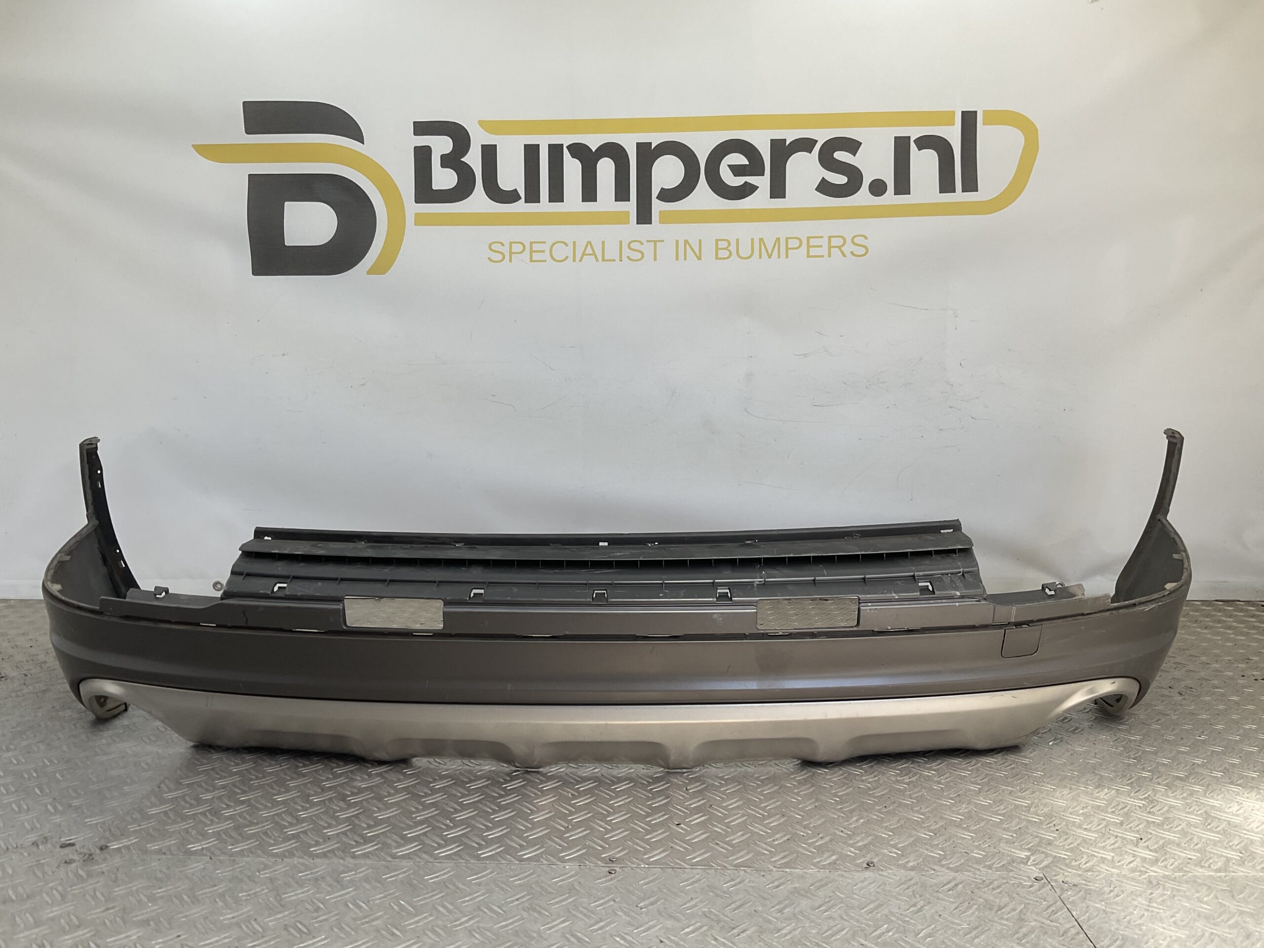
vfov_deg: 48.2
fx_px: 1059
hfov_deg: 61.7
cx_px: 632
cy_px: 474
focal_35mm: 29
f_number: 1.8
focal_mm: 3
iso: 16
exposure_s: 1/250
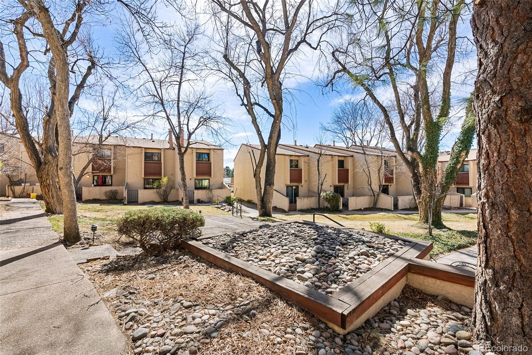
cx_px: 266
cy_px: 178
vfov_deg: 73.8
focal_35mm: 16
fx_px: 237
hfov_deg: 96.7
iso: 200
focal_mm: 16
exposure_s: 1/1000
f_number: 8
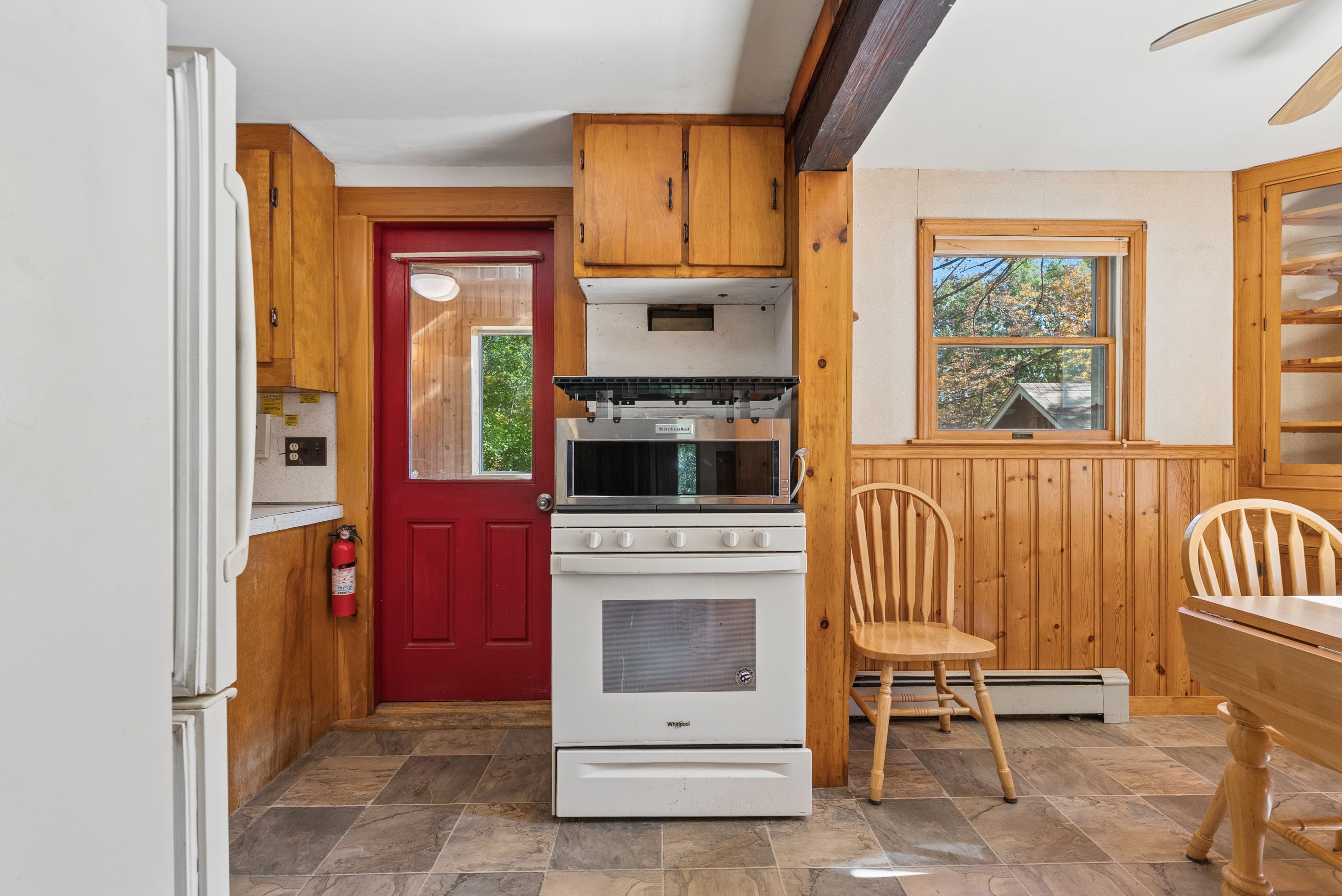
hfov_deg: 96.7
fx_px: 597
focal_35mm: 16
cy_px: 448
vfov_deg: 73.8
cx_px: 671
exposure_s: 1/20
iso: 320
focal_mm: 16
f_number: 7.1
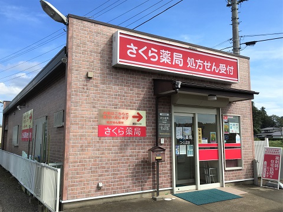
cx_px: 142
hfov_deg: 61.7
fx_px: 237
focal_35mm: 29
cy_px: 106
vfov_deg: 48.2
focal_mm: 4.15
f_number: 2.2
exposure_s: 1/1241
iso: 25
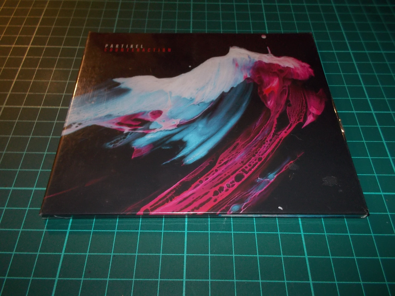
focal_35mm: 29
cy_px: 148
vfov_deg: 48.2
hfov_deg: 61.7
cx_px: 198
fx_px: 331
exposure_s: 1/30
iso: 200
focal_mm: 4.1
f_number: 3.3
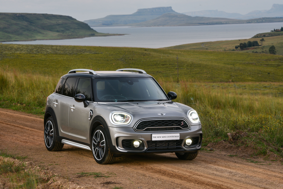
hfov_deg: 14.6
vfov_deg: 9.8
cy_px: 94
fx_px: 1101
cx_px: 142
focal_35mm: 140
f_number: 11
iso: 100
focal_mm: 140
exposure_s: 2.5
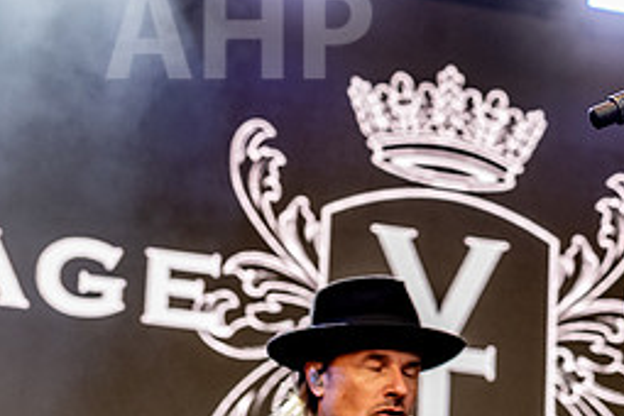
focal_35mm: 193
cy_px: 220
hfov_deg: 10.4
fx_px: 3345
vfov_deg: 7.1
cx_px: 854
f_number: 4.5
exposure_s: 1/500
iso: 800
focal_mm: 70
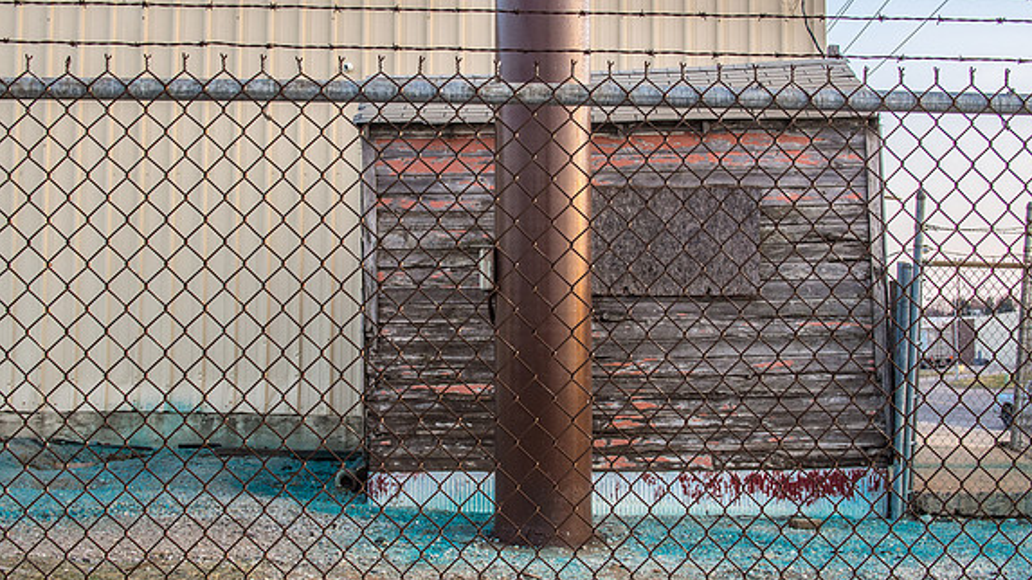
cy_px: 289
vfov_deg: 21.1
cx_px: 521
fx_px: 1559
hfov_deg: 36.6
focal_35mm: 57
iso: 640
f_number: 8
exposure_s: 1/60
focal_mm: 25
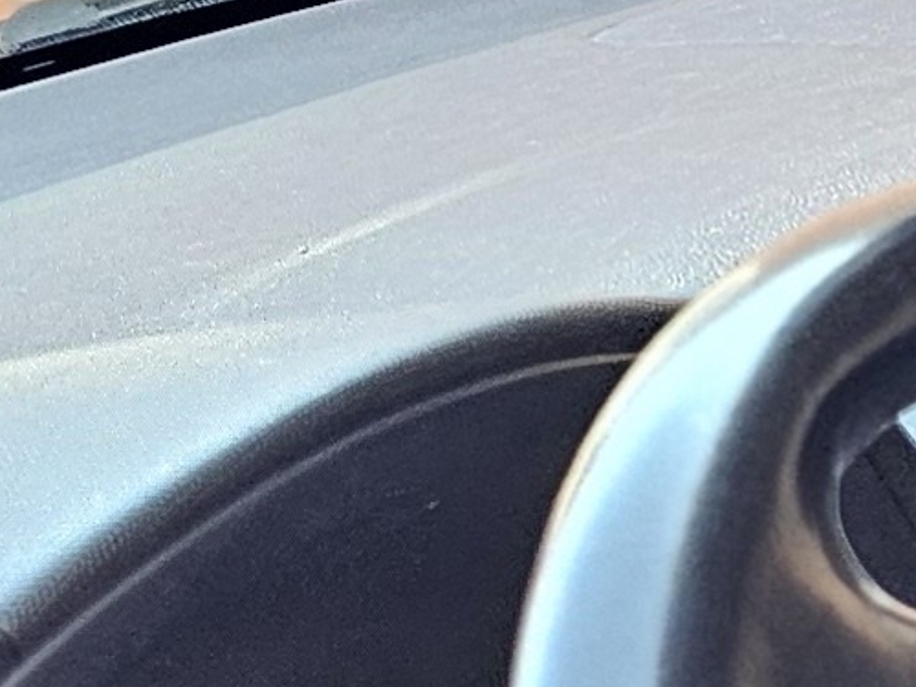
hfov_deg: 8.4
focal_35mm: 184
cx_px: 3054
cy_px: 1587
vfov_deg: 7.6
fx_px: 4869
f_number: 1.7
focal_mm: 6.3
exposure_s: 1/120
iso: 250
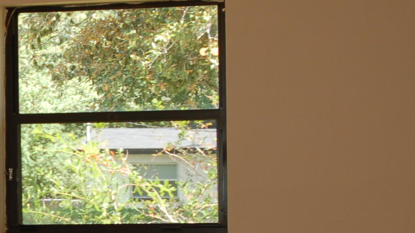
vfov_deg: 8.7
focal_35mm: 138
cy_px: 223
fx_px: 1518
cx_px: -69
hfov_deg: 15.1
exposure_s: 1/50
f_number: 7.1
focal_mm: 28
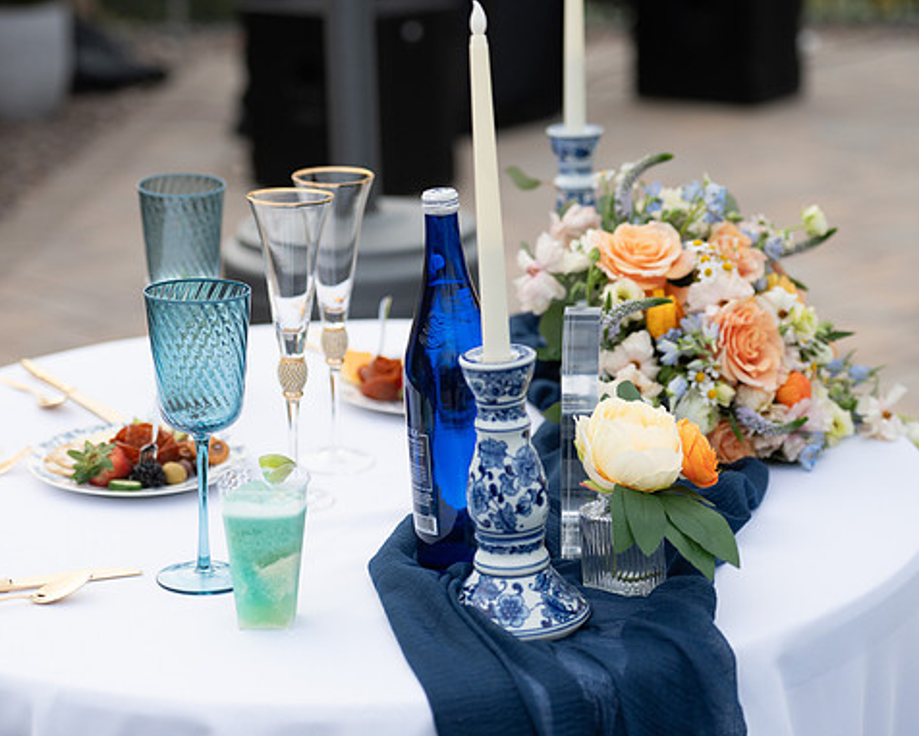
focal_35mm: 80
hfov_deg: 23.8
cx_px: 382
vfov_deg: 19.2
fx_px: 2176
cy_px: 366
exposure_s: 1/2500
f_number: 2.8
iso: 400
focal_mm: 70
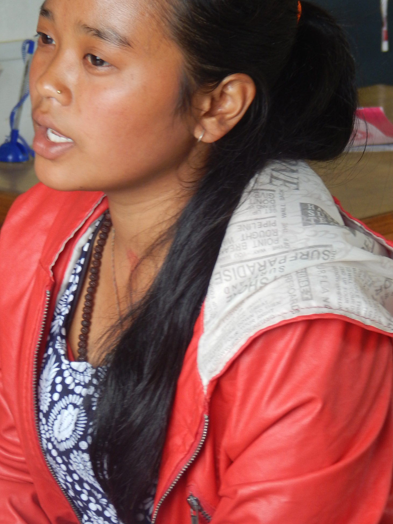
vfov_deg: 11.5
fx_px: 2604
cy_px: 234
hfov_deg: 8.6
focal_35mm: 172
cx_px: 176
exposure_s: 1/30
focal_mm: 23.4
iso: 140
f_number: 4.8
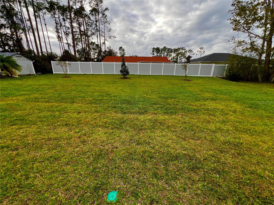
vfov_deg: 89.9
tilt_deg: -17.3
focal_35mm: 13
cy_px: 102
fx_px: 103
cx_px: 137
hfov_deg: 106.2
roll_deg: -0.7
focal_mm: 1.57
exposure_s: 1/136
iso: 32
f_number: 1.8
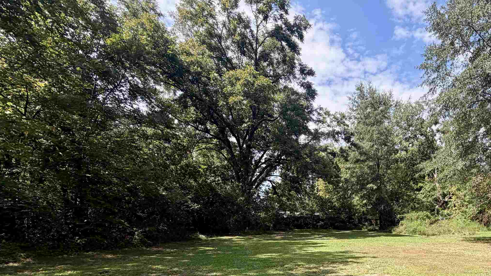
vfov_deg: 44.5
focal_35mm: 23
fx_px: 299
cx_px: 364
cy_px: 254
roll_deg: +1.2
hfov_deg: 73.5
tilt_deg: -6.4
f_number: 2.2
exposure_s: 1/564
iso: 40
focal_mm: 2.22
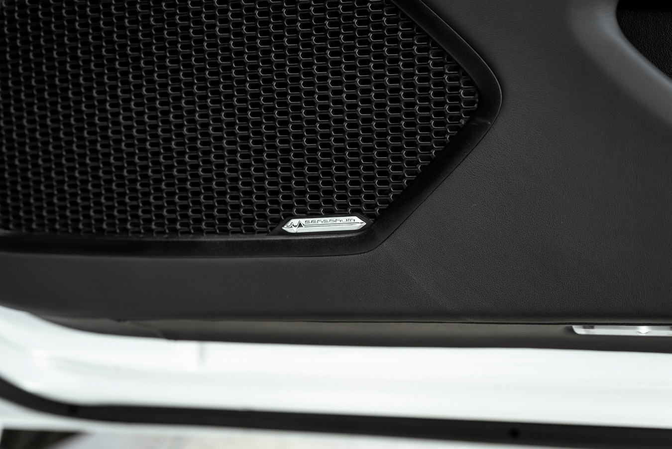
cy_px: 224
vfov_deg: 27.0
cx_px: 336
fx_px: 934
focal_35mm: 50
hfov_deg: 39.6
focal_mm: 50
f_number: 3.5
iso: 4000
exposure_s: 1/250
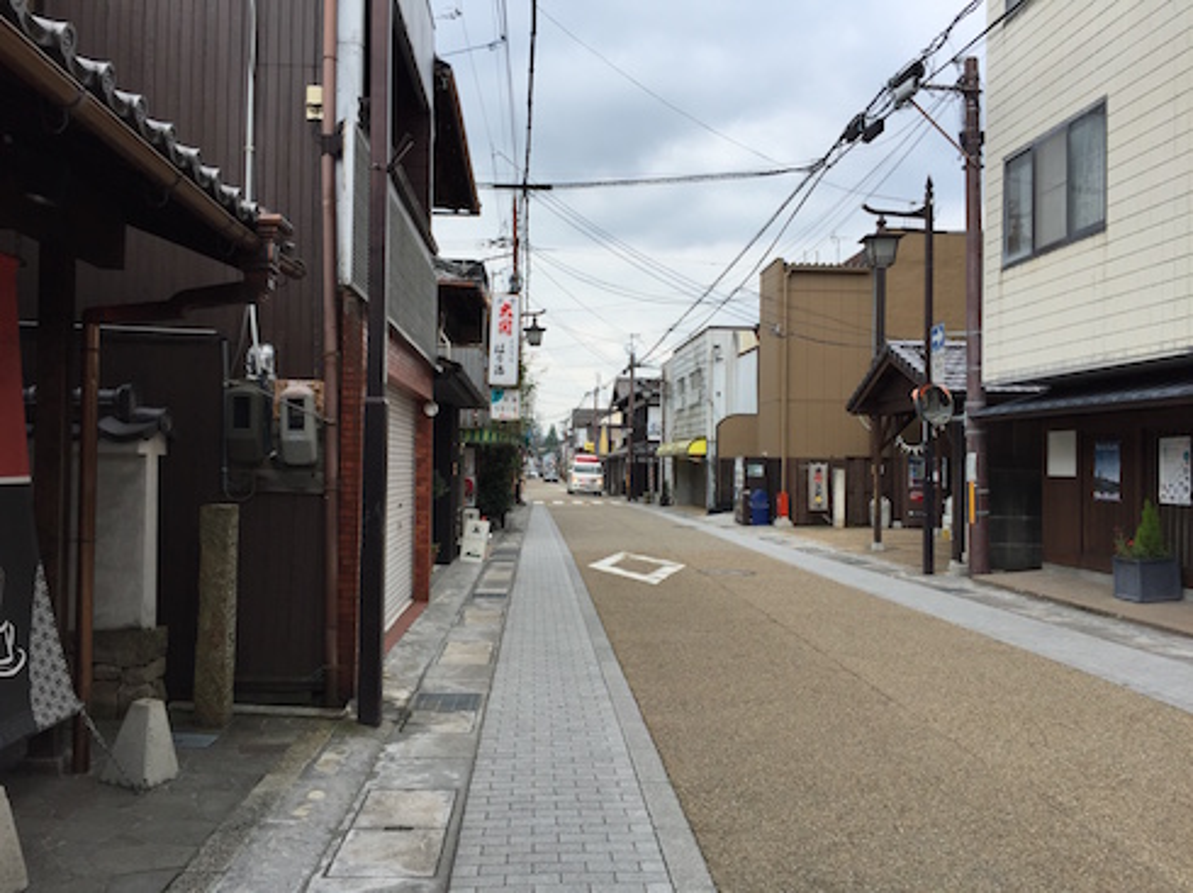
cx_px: 596
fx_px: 999
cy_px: 446
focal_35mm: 29
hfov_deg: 61.7
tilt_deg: +2.2
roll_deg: -2.2
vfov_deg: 48.2
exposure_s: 1/1163
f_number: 2.2
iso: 32
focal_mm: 4.15
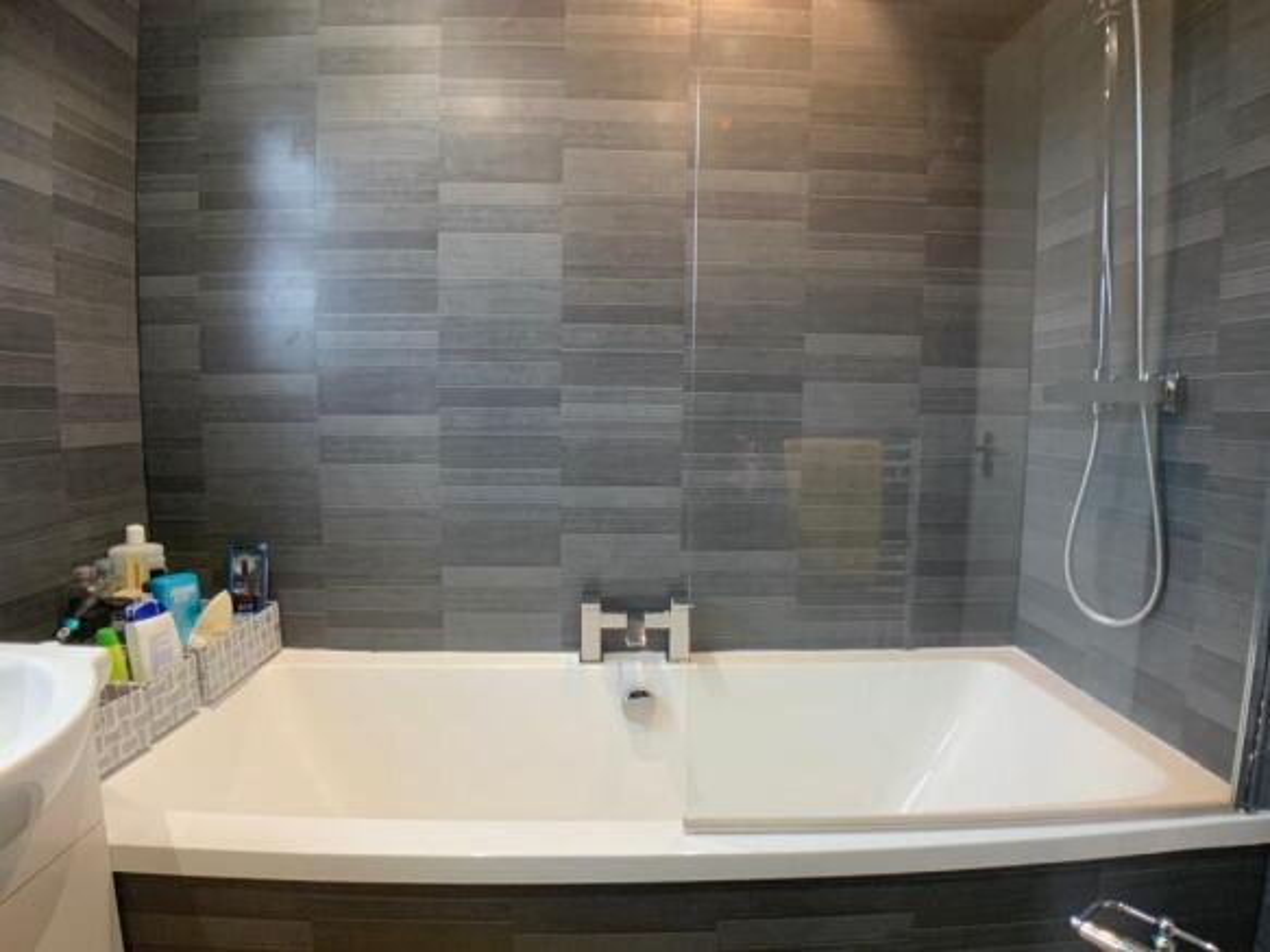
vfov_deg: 48.2
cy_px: 476
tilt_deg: -6.1
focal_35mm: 29
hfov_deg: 61.7
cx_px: 635
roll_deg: +0.4
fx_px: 1064
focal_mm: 3
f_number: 1.8
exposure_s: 1/50
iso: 125
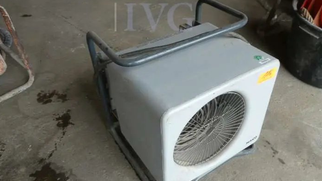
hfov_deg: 64.3
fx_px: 256
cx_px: 167
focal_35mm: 30
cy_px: 114
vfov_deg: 38.7
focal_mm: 4.3
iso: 200
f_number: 3.3
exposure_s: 1/125
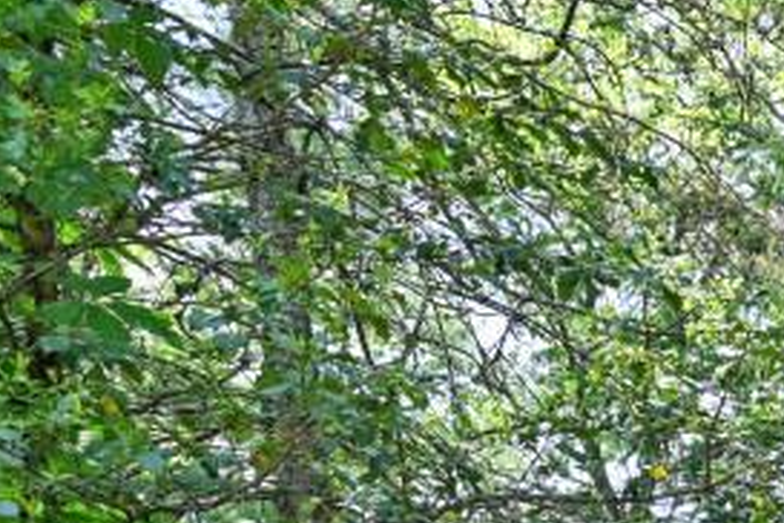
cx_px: 1453
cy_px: 1095
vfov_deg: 14.3
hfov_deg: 19.2
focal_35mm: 77
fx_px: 1677
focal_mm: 14
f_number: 5.6
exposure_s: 1/250
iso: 200
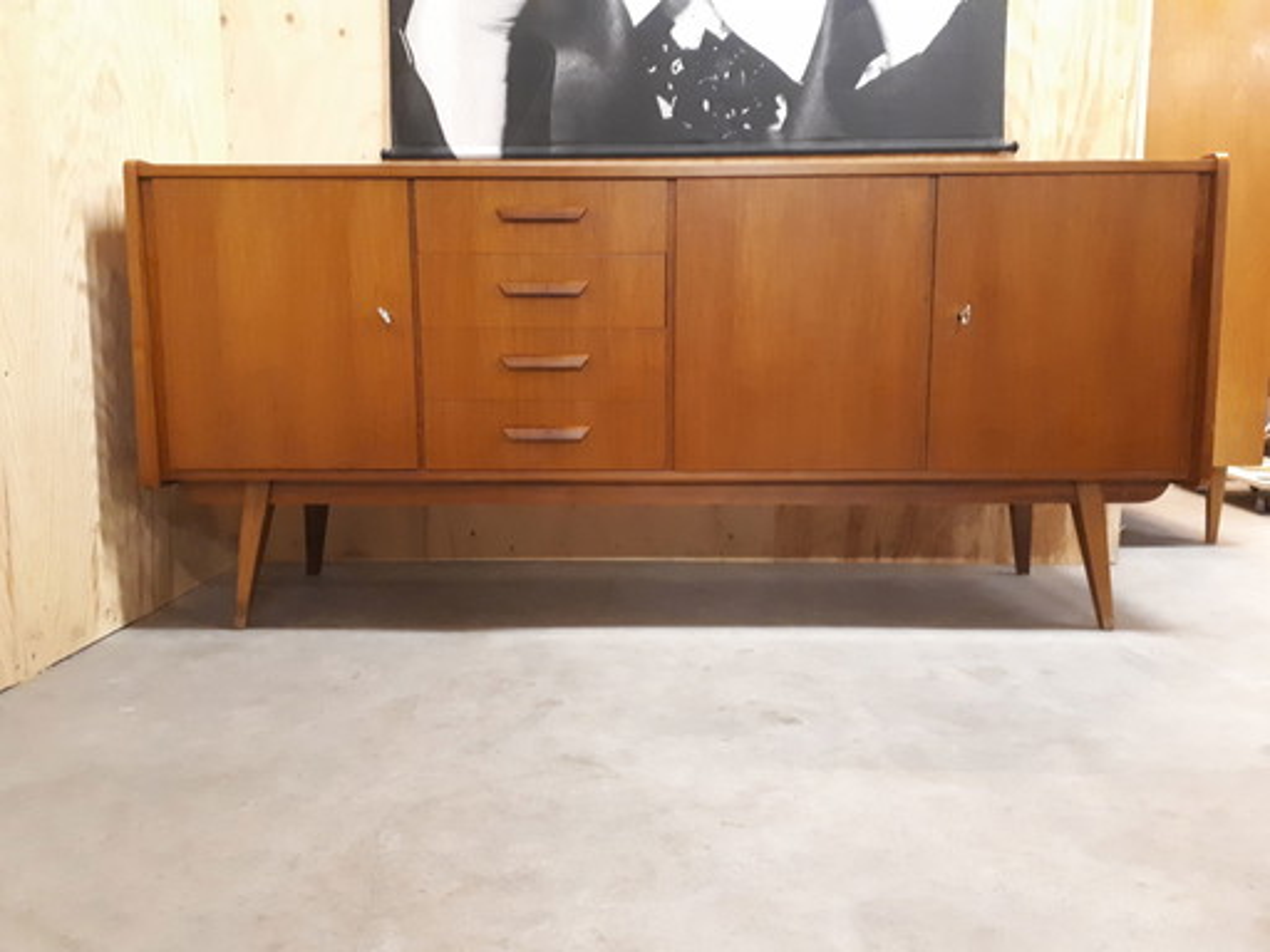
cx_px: 635
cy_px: 476
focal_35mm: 27
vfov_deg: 51.4
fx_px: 991
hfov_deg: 65.3
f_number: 1.9
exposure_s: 1/17
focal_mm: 3.6
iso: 800
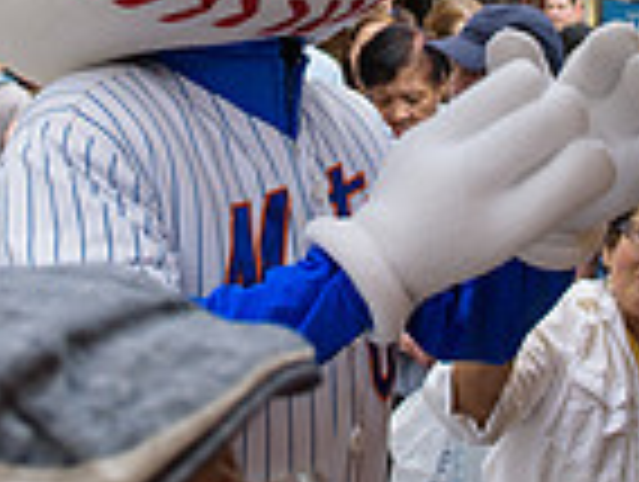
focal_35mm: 94
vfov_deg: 15.3
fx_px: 1738
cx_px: 288
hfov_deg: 20.8
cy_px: -61
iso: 200
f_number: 4
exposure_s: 1/250
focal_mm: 24
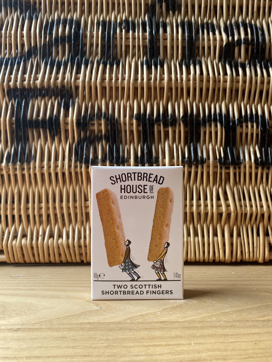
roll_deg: +1.3
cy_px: 181
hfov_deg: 53.1
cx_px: 136
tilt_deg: +1.9
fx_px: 272
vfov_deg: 67.3
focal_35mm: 26
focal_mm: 4.25
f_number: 1.8
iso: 40
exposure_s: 1/122
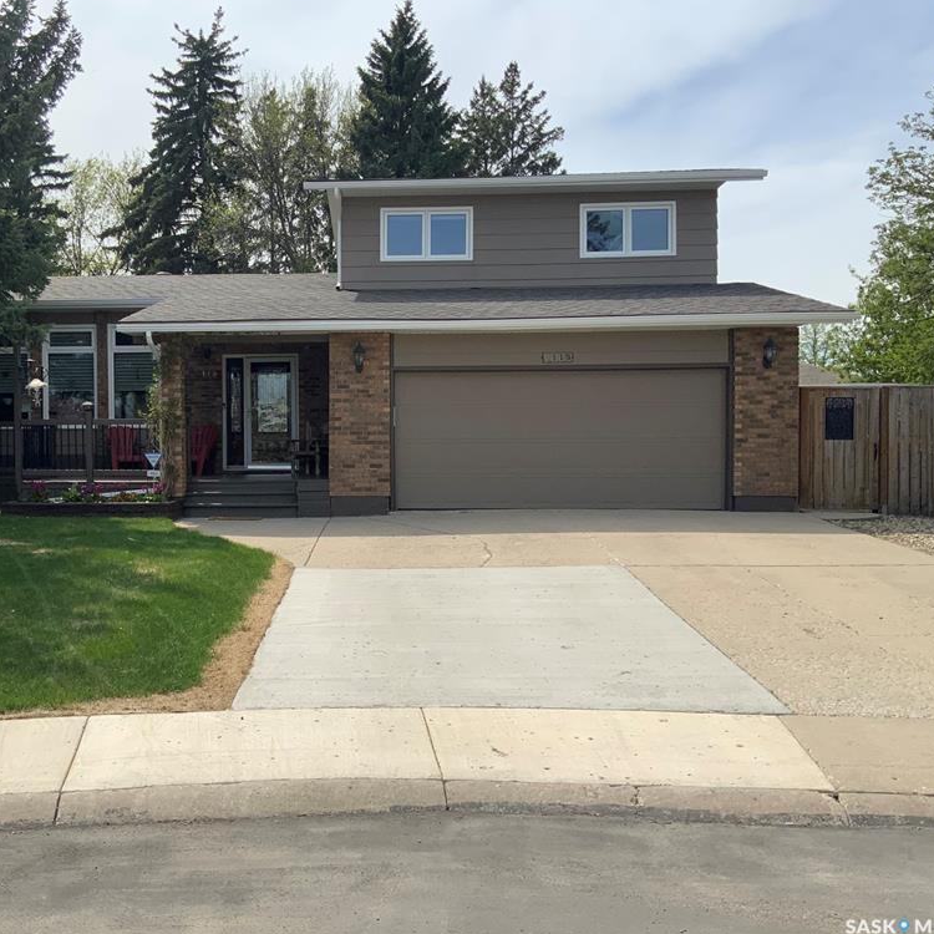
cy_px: 458
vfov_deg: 47.2
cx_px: 331
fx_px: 1068
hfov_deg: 46.7
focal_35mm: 35
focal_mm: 3
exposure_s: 1/1984
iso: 16
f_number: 1.8
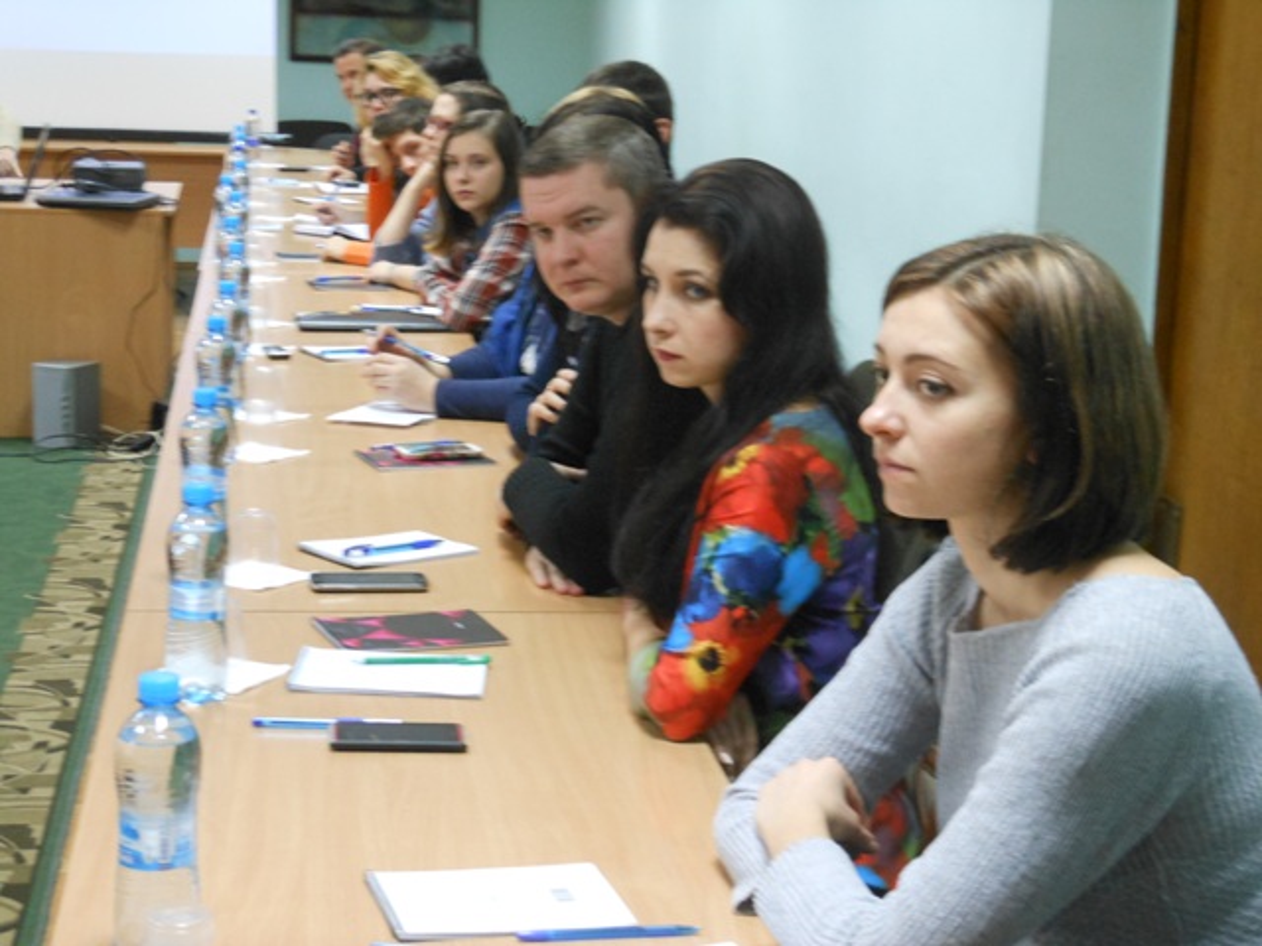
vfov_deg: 22.3
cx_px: 631
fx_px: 2406
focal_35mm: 66
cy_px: 473
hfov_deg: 29.4
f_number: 4.3
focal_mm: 11.7
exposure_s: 1/10
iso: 400
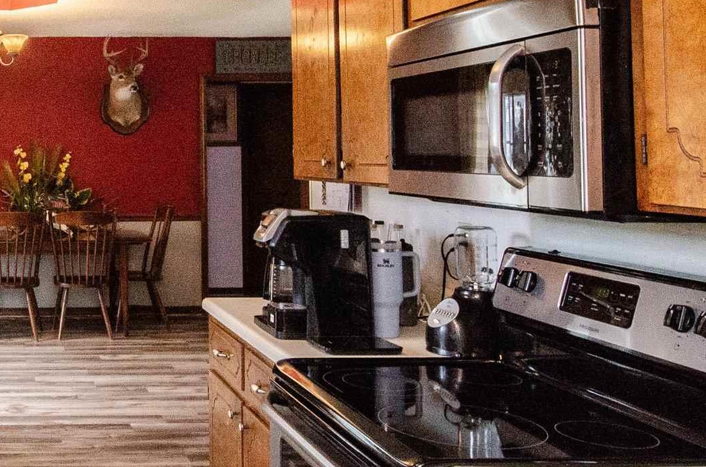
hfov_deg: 40.1
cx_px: 29
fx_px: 861
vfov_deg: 29.7
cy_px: 95
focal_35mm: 44
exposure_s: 1/60
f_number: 9
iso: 640
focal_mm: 10
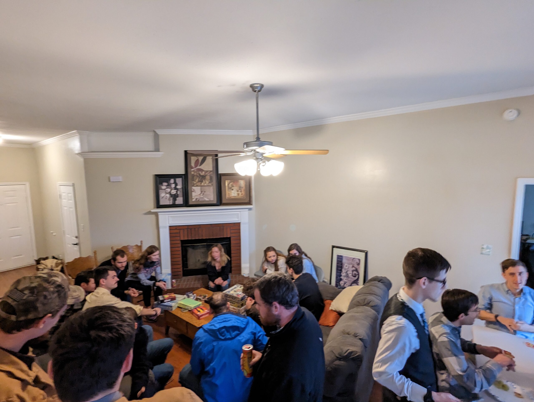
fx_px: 247
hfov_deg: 94.4
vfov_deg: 78.3
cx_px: 267
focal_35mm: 16
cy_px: 201
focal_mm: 2.35
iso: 282
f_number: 2.2
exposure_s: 1/30
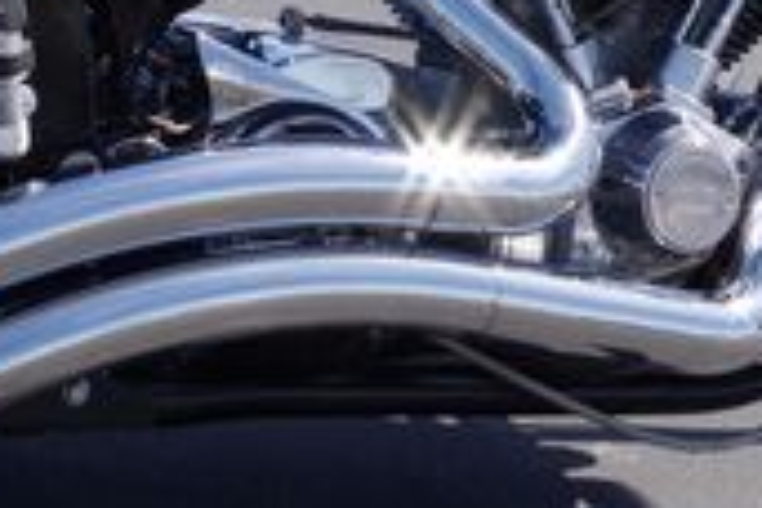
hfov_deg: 17.6
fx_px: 2455
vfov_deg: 11.3
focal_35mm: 116
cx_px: 365
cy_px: -247
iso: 200
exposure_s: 1/160
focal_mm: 21.25
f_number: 11
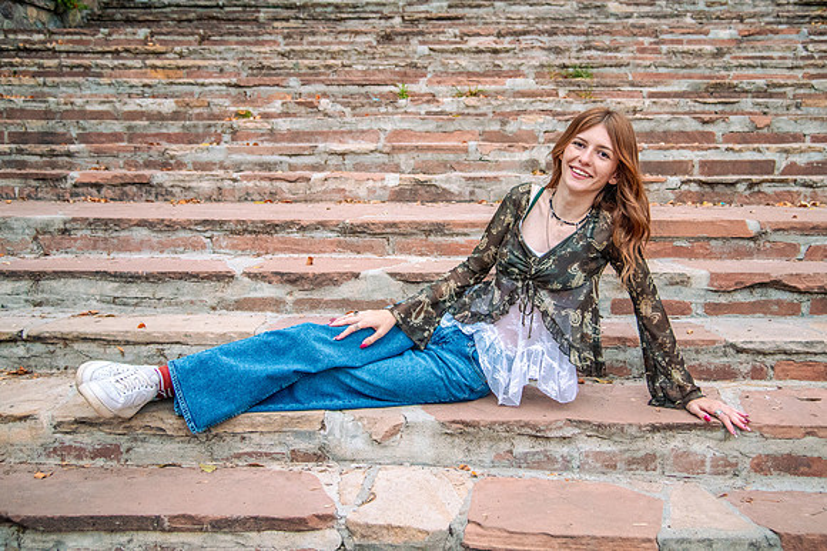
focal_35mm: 36
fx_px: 837
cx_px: 451
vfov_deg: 36.3
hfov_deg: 52.5
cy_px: 227
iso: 8000
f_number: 4
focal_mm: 31
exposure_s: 1/80
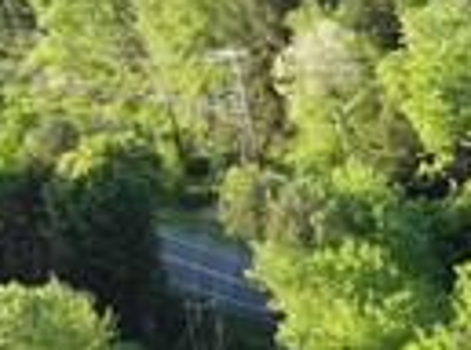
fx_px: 2592
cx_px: 1493
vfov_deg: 7.6
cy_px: 560
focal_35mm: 191
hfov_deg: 8.4
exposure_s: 1/189
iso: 111
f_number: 2.8
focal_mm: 4.5
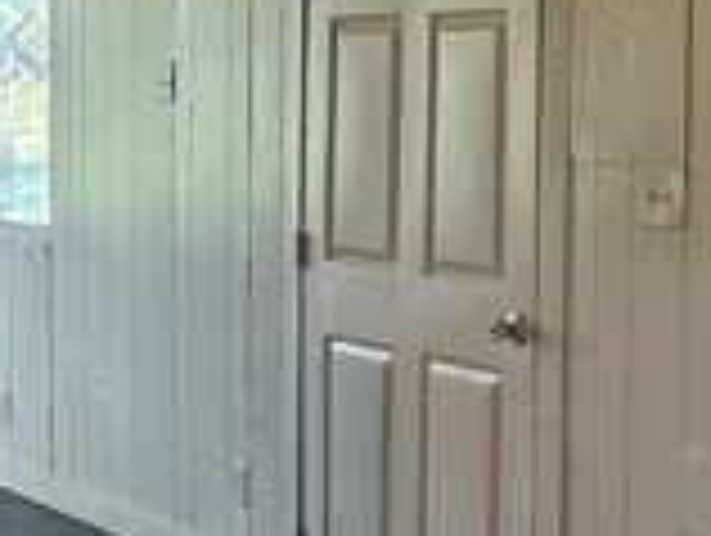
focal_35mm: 105
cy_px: 225
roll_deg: +0.0
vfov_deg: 14.1
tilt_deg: -4.9
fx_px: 2160
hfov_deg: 17.9
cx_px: -122
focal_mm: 5.7
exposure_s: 1/120
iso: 125
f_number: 1.5
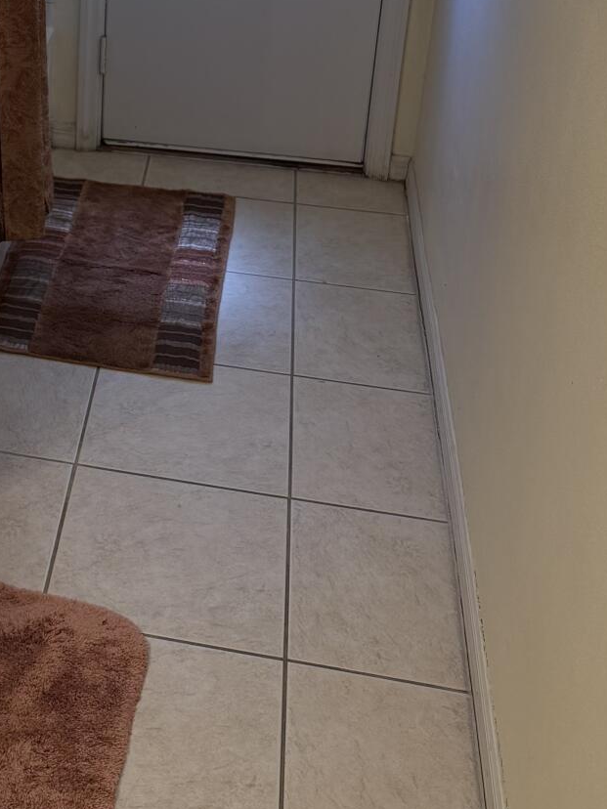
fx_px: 1356
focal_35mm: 58
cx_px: -86
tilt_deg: -21.6
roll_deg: +0.6
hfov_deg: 23.4
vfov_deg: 31.5
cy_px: 64
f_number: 1.78
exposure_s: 1/120
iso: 125
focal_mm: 6.76
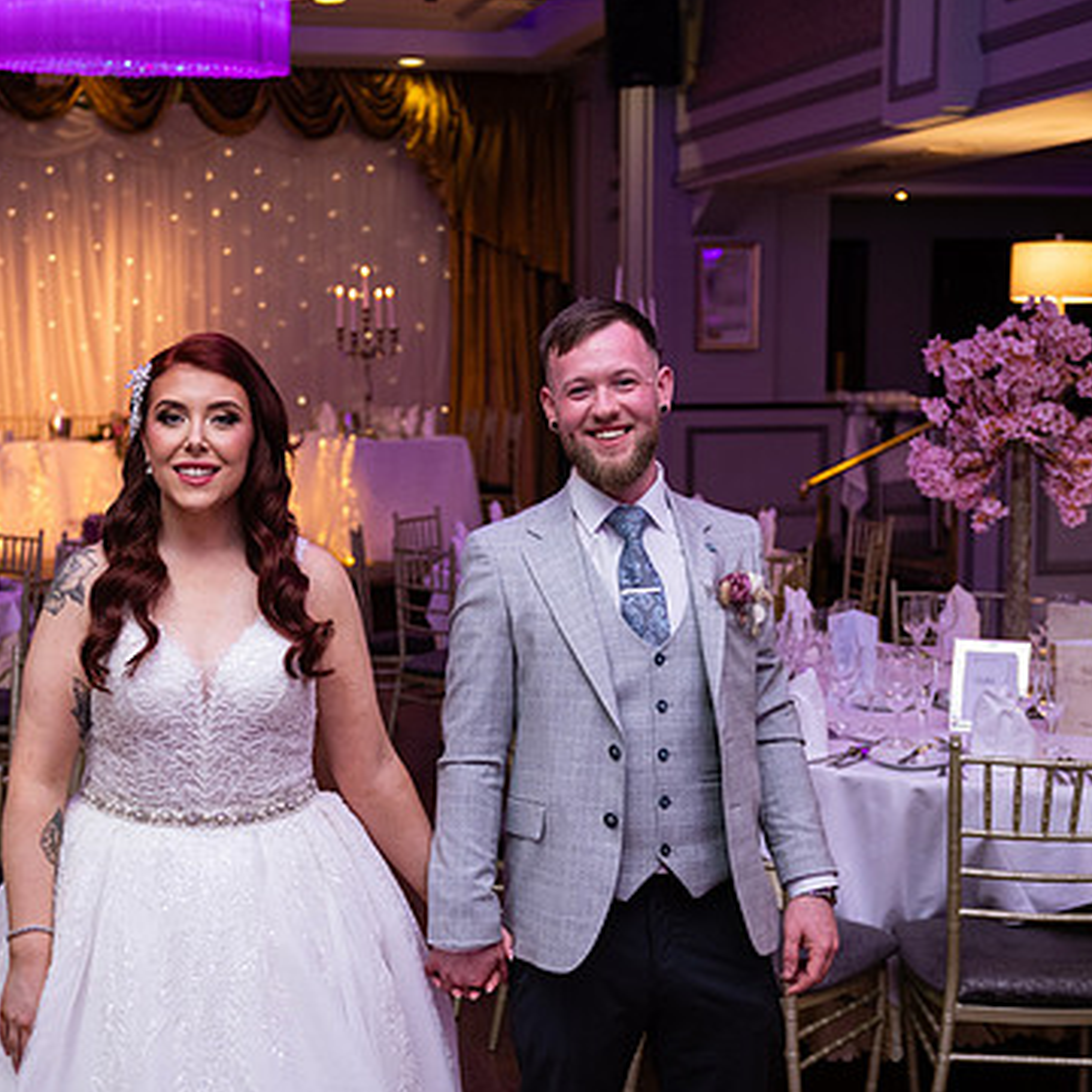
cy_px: 551
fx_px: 1856
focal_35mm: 52
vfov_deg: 32.8
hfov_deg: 32.6
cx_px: 406
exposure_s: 1/160
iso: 800
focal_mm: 38
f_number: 3.5
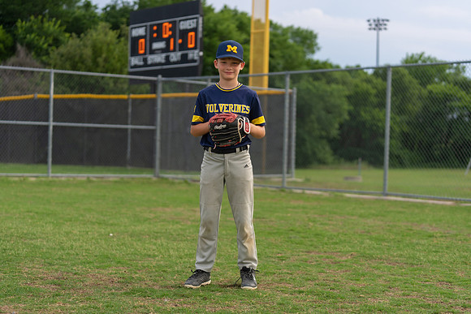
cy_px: 157
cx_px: 236
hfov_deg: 28.8
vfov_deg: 19.5
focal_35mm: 70
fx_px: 916
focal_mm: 70
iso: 160
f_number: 2.8
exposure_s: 1/320
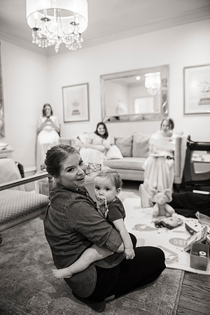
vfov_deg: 69.4
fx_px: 227
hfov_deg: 49.6
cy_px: 158
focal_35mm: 26
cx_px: 105
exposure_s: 1/80
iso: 1000
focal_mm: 26
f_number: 2.8
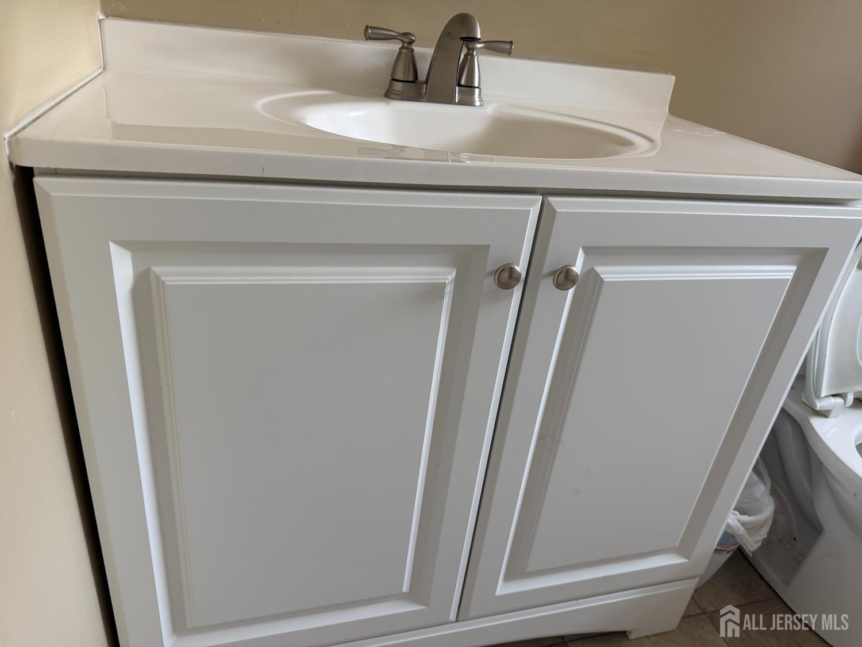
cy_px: 324
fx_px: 598
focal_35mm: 24
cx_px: 431
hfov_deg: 71.6
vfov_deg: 56.8
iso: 200
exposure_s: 1/119
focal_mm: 6.76
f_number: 1.78
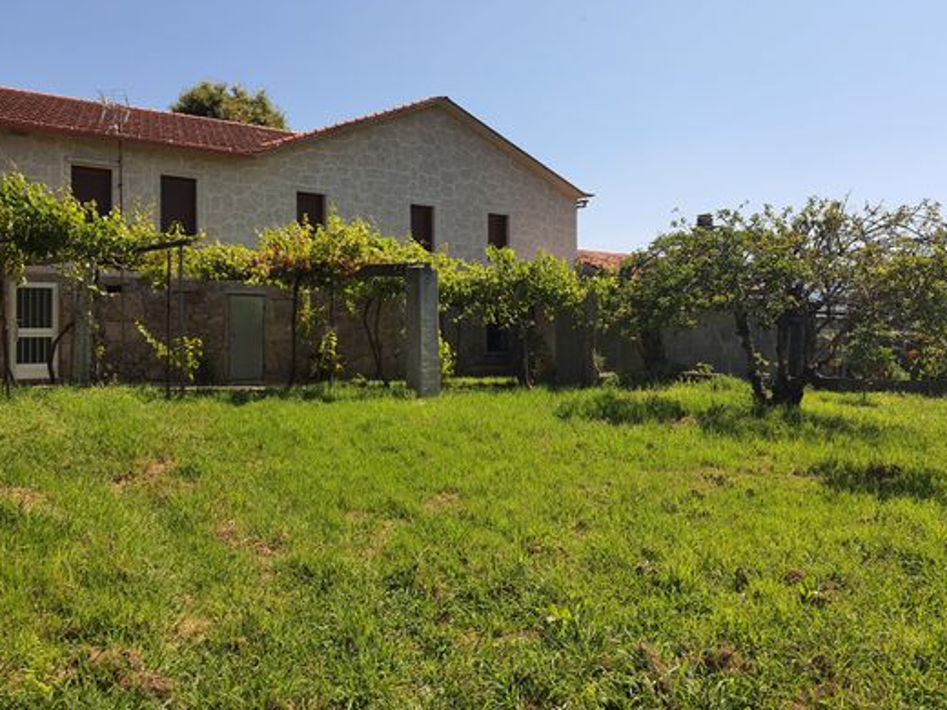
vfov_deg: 46.7
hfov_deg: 60.0
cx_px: 463
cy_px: 302
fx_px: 821
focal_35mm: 30
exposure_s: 1/2752
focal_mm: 4.32
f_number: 1.7
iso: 50
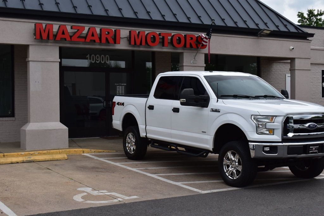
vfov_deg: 25.7
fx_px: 472
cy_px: 108
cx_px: 162
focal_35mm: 52
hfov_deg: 37.9
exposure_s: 1/500
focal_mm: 35
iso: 360
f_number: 11
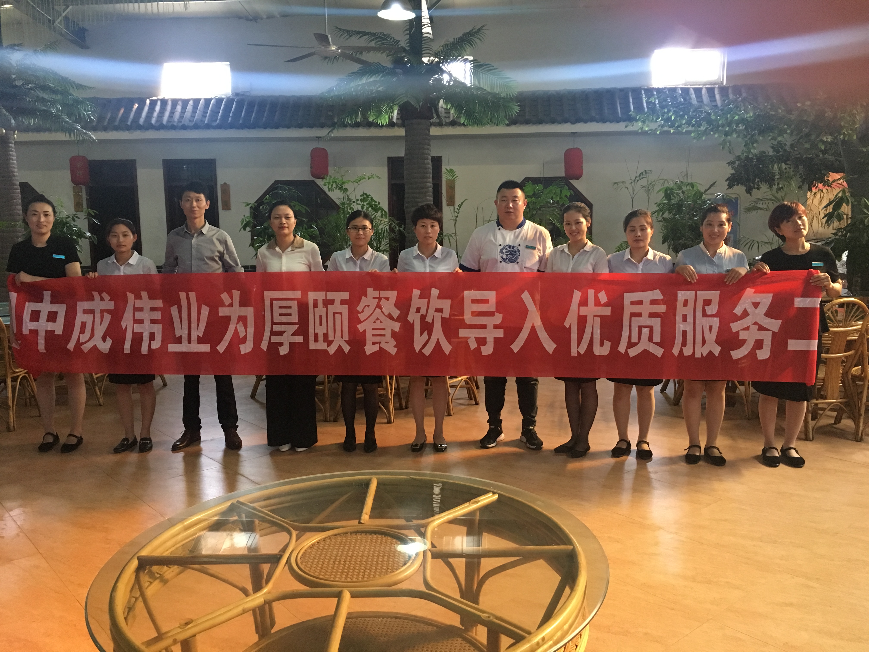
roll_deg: +0.8
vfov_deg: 48.2
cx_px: 434
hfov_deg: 61.7
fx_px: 728
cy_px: 326
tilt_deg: -6.9
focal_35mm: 29
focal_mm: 4.15
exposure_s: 1/25
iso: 200
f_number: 2.2
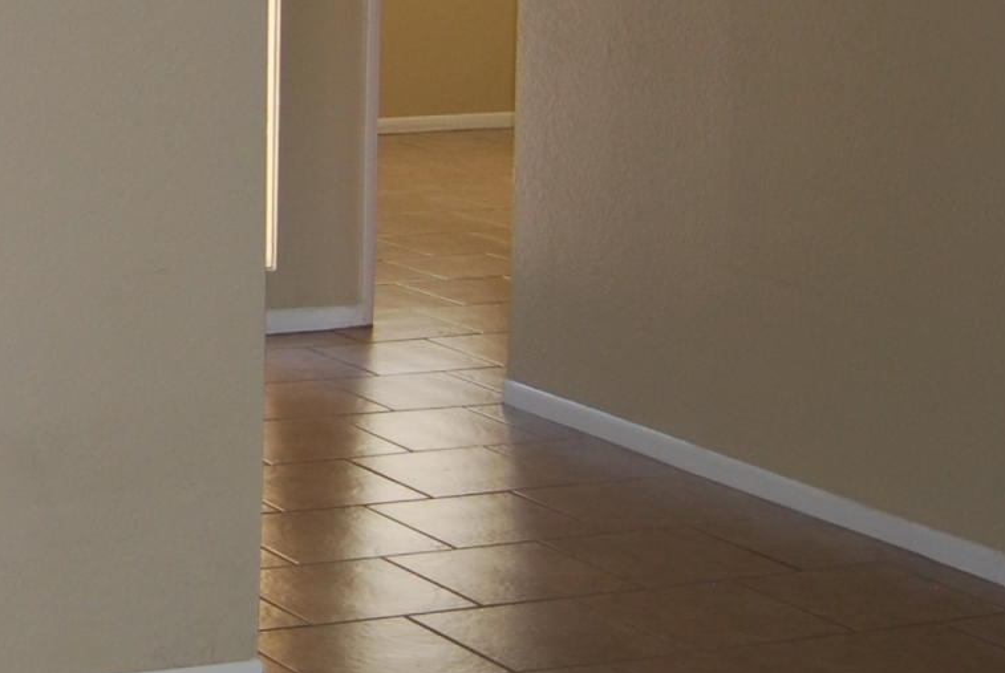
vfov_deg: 12.5
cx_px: -435
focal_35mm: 107
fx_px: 2991
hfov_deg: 17.4
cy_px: -177
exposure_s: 1/60
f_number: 3.5
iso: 200
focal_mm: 18
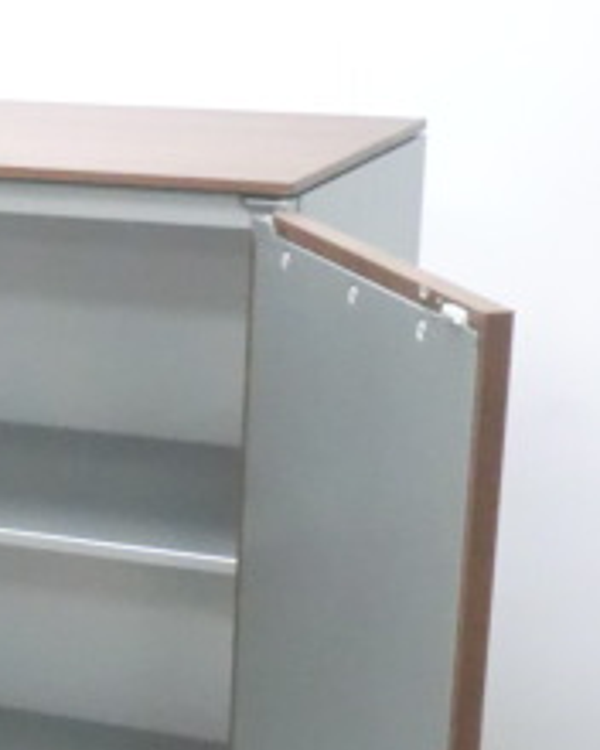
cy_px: 586
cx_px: -150
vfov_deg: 17.6
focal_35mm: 108
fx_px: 2397
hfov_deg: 13.8
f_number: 3.9
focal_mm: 6.9
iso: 800
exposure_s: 1/30
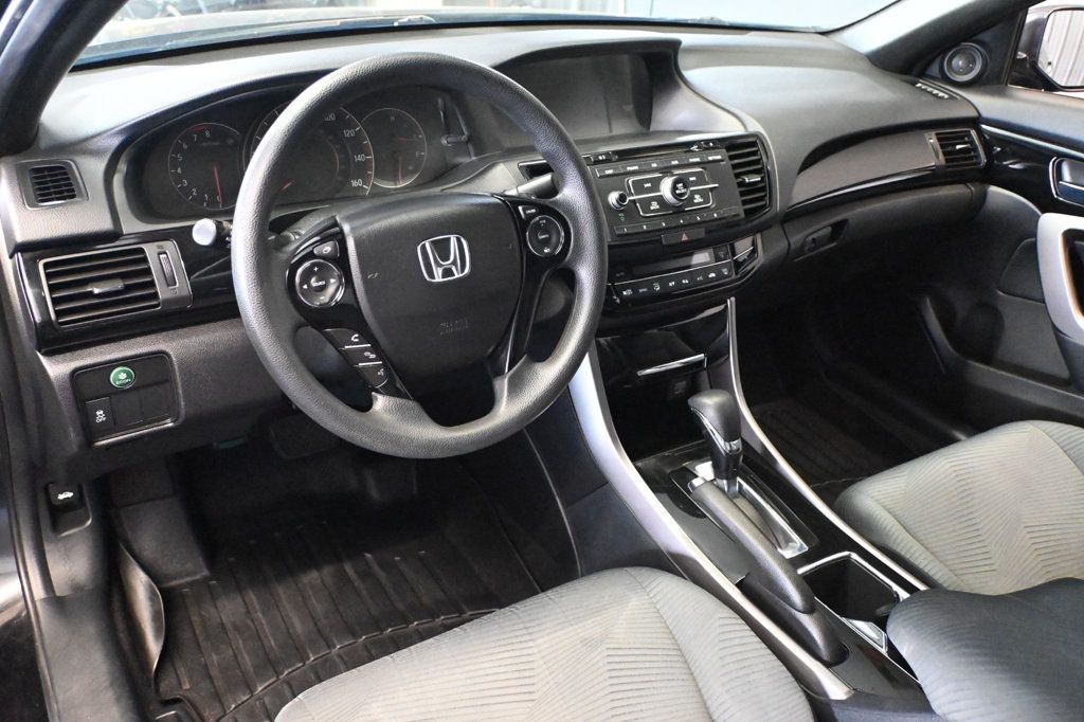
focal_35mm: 31
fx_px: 926
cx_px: 542
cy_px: 361
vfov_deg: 42.6
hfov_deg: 60.7
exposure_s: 1/40
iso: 12800
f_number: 3.8
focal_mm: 20.5
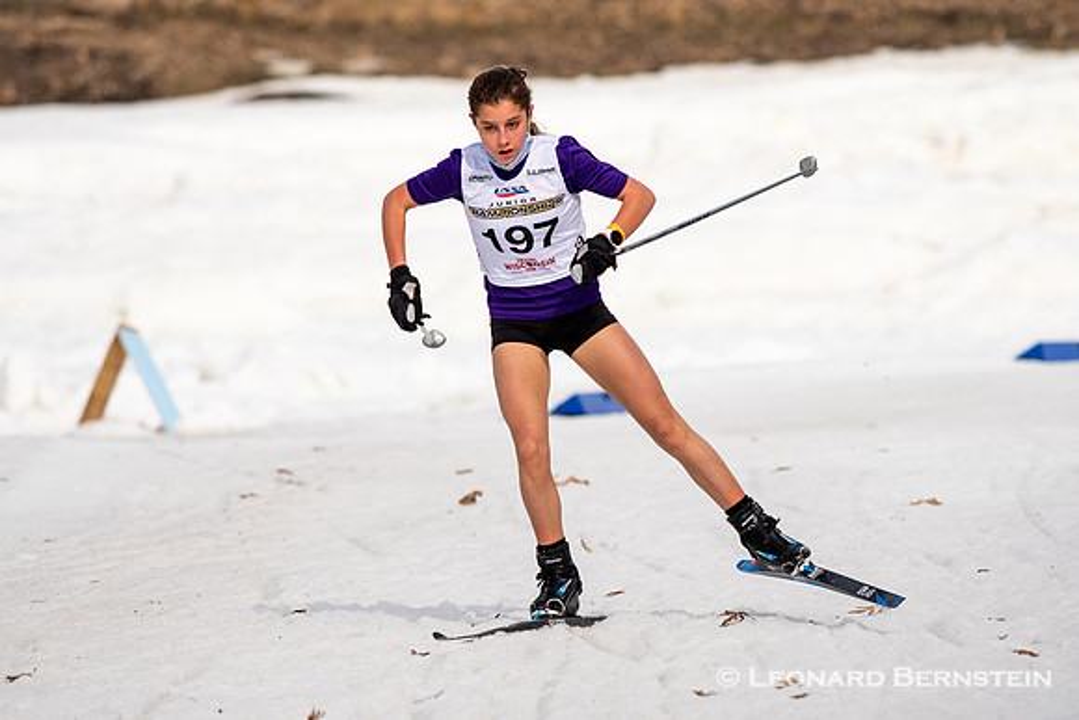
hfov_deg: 4.6
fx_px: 13490
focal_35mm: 450
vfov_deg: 3.1
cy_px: 360
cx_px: 540
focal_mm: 300
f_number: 5.6
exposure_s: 1/2500
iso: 400
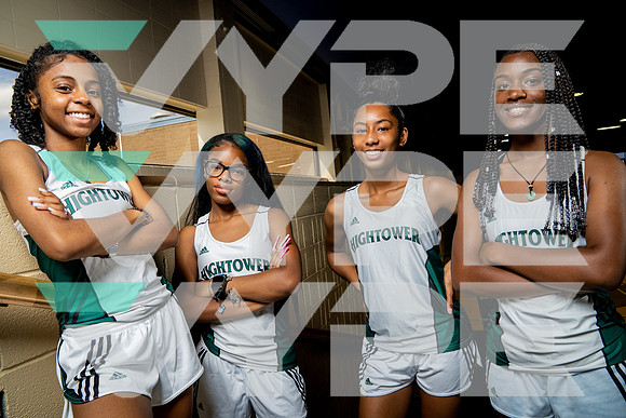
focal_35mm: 24
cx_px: 313
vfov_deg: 53.2
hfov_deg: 73.7
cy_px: 209
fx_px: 417
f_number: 5.6
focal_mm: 24
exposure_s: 1/250
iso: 800
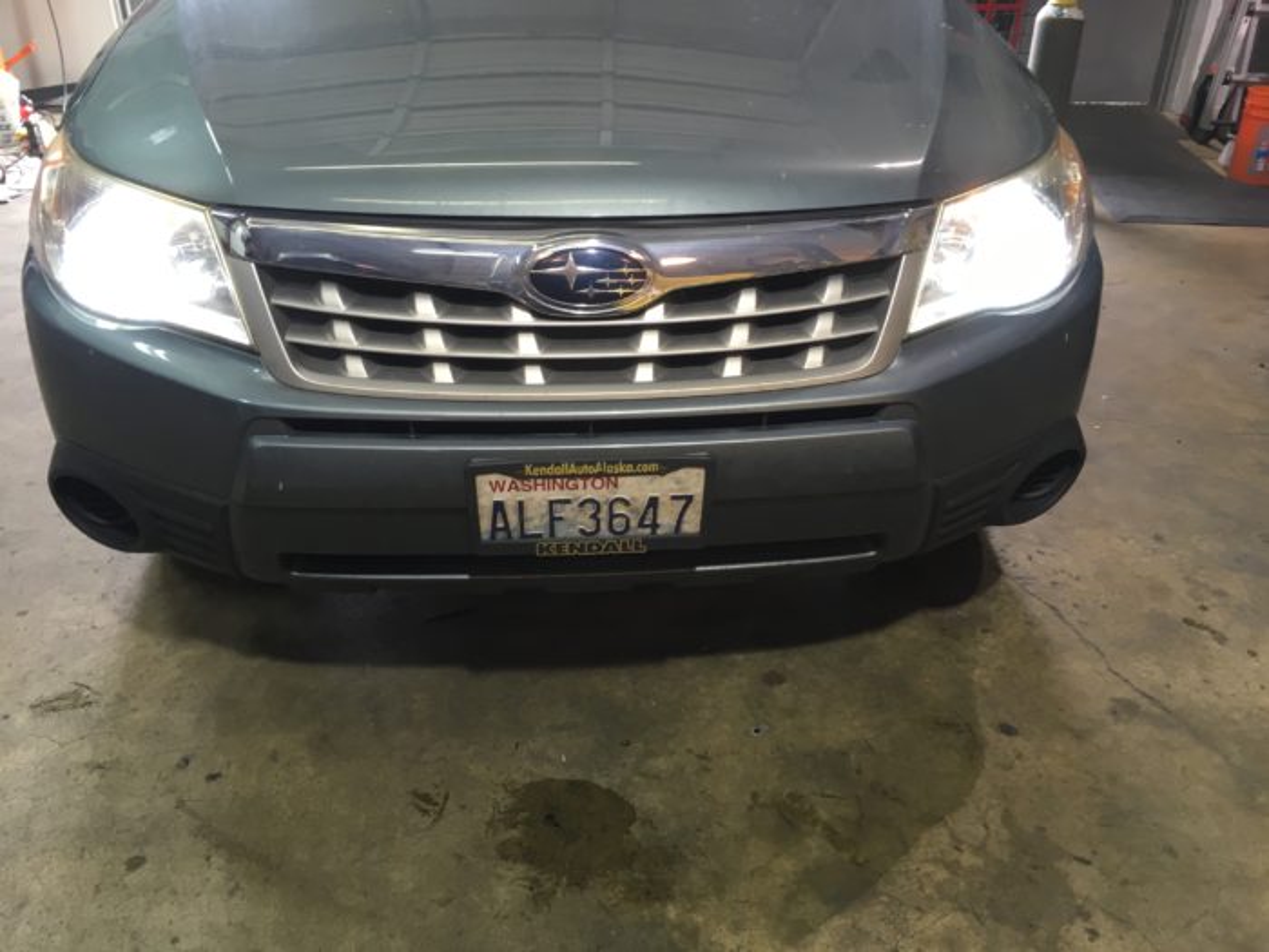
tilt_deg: -30.0
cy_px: 476
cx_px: 634
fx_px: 1063
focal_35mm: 29
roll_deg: -1.2
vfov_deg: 48.2
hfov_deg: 61.7
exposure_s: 1/30
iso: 50
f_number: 2.2
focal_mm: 4.15
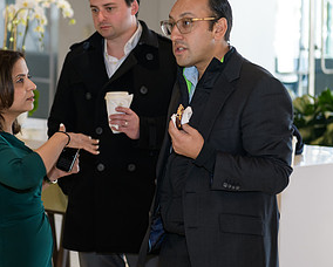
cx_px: 104
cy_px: 104
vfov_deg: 11.5
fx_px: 1322
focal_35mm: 134
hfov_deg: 14.3
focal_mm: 70
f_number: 3.2
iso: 400
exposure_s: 1/125
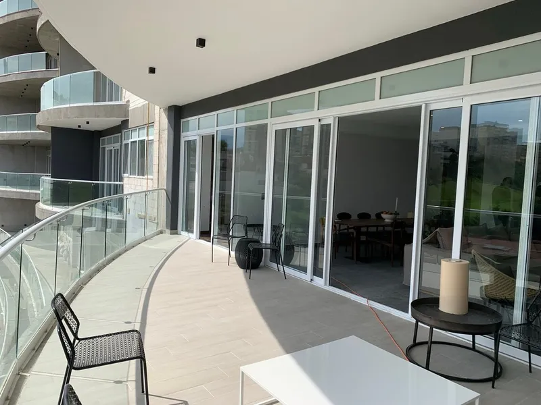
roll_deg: -2.9
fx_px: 406
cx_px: 270
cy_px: 202
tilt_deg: -3.6
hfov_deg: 67.3
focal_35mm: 26
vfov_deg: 53.1
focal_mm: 4.25
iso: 25
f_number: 1.8
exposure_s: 1/2114
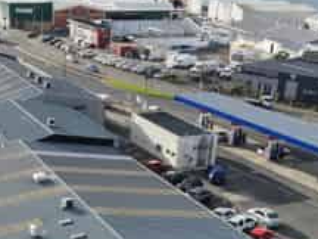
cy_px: 216
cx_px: 32
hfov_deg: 25.8
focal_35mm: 73
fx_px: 671
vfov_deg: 19.8
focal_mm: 8.67
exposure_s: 1/3200
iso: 400
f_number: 1.8
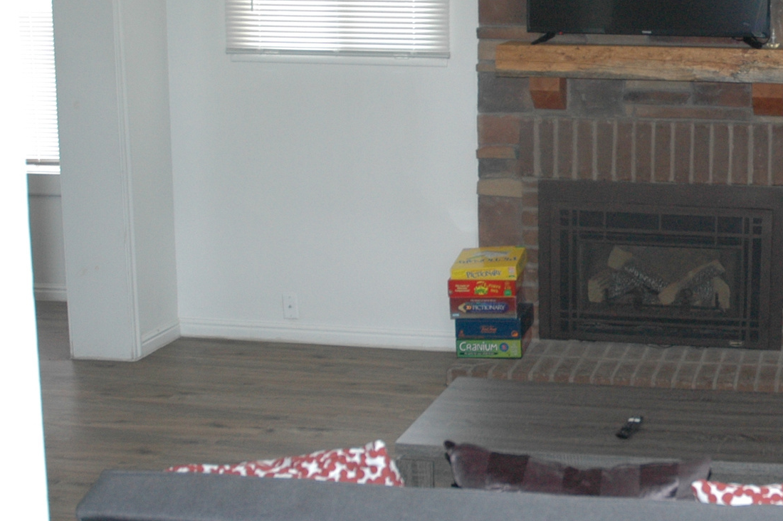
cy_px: 192
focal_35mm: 67
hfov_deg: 29.1
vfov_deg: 20.2
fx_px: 1456
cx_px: 670
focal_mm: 24
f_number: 3.8
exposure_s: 1/60
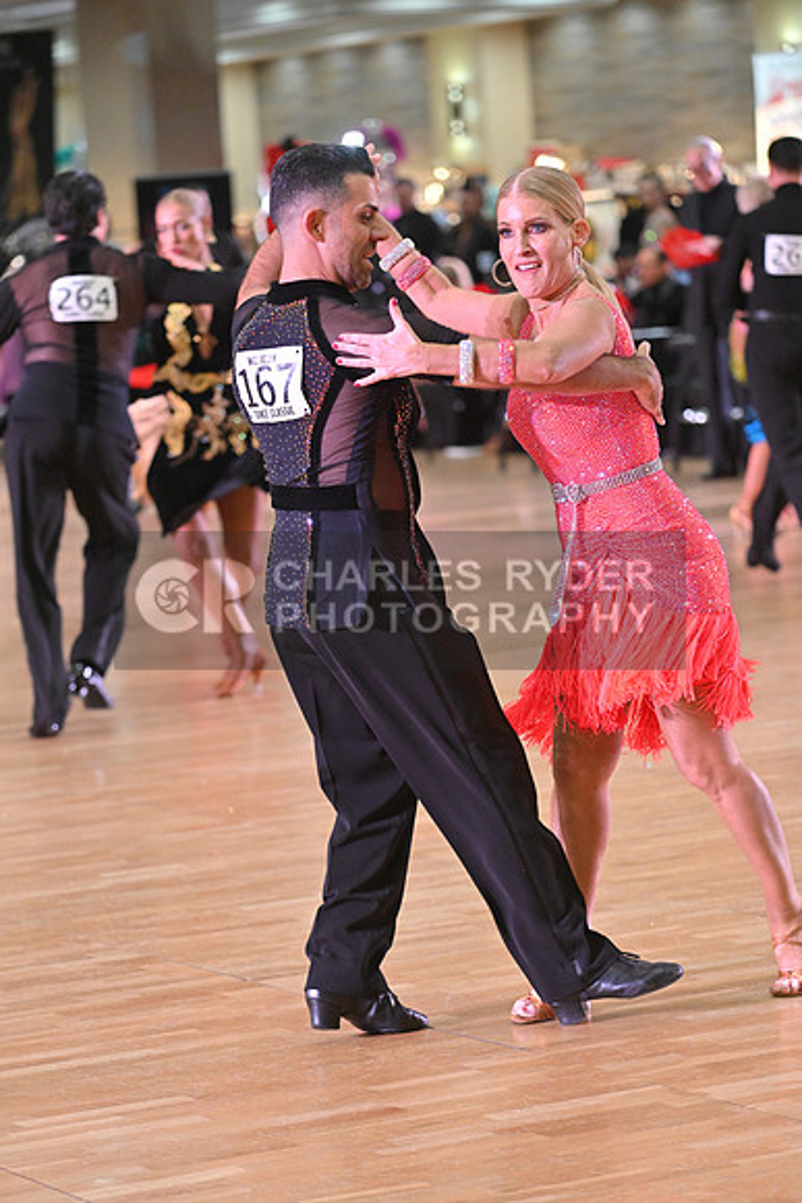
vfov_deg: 15.2
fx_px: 4508
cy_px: 602
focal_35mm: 135
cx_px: 401
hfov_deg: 10.2
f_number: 4
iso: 4000
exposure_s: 1/400
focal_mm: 135
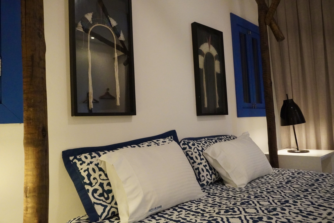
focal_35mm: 27
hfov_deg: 67.3
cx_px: 167
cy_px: 112
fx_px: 251
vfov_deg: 48.0
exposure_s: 1/200
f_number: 5
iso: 10000
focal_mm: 18
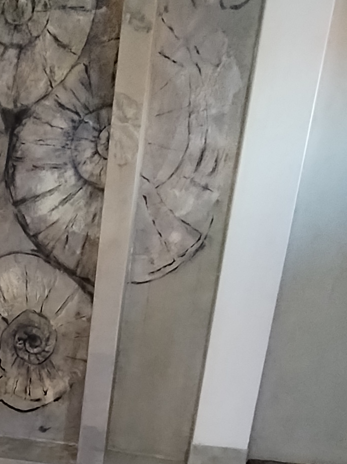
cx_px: -111
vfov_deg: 38.2
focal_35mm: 45
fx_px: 602
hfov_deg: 26.8
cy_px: 445
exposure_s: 1/33.3
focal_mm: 1.42
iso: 758
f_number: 2.2
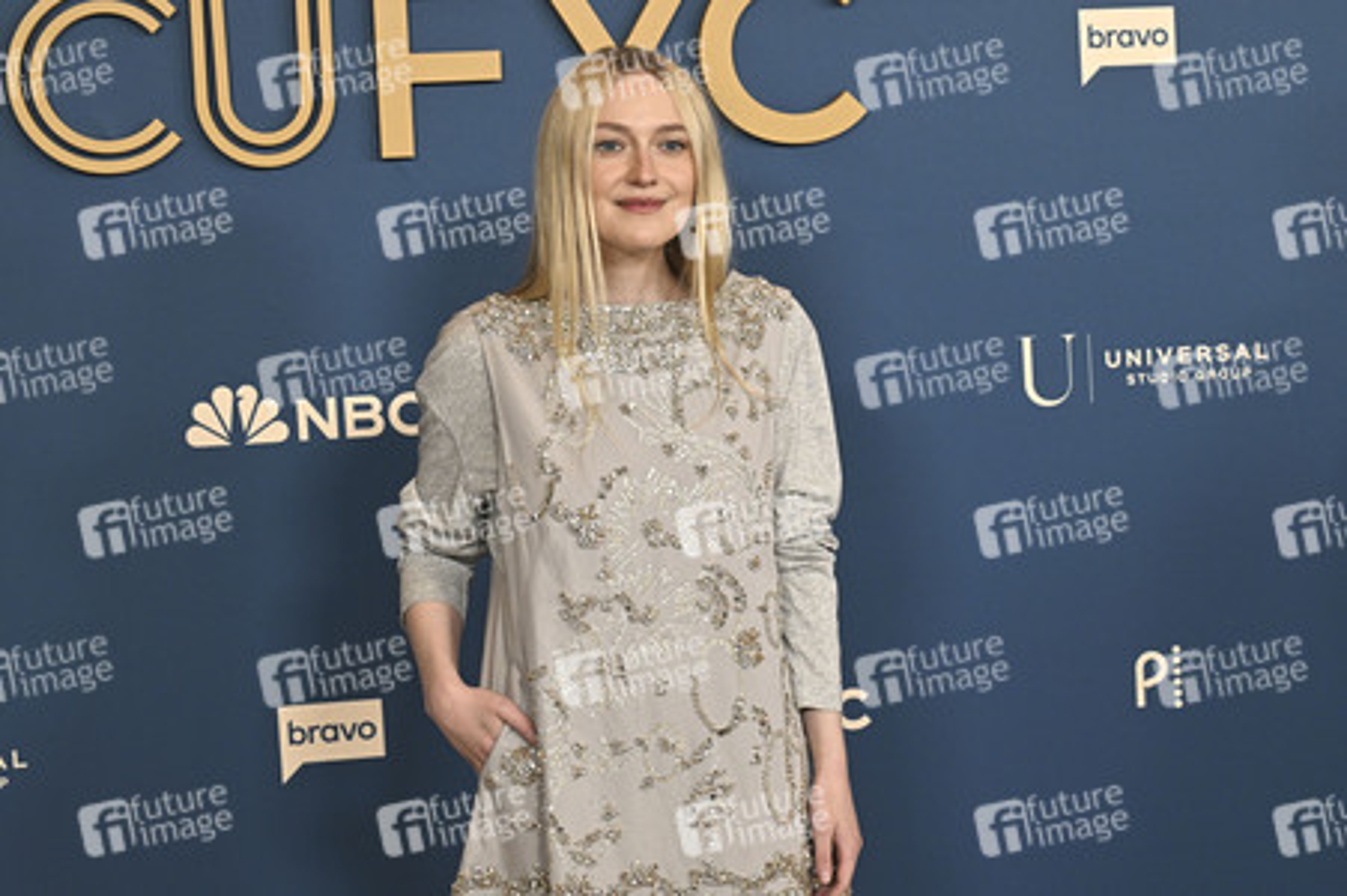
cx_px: 674
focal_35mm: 56
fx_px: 2094
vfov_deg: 24.2
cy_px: 448
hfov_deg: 35.7
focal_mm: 56
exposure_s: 1/320
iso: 2000
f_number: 5.6
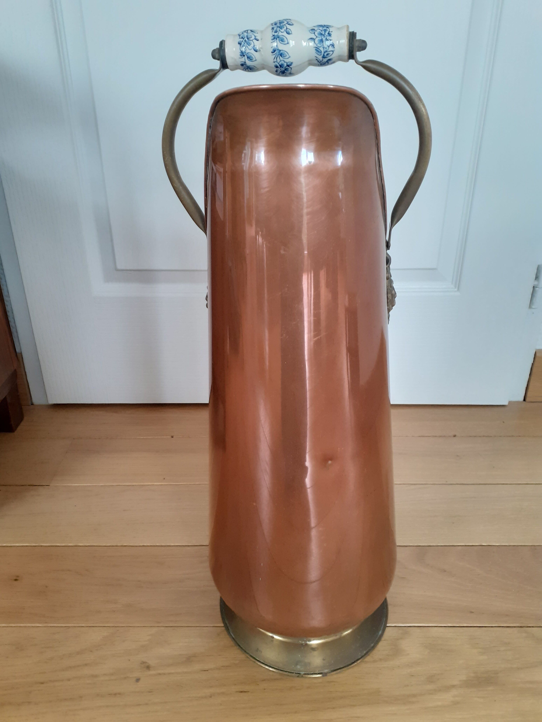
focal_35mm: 27
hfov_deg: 51.4
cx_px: 271
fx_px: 564
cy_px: 361
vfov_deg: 65.3
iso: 160
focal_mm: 3.6
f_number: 1.9
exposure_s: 1/50
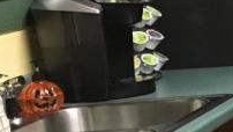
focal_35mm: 160
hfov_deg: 11.2
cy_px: 85
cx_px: 568
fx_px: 989
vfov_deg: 7.6
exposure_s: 1/15
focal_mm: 4.15
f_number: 2.2
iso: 200
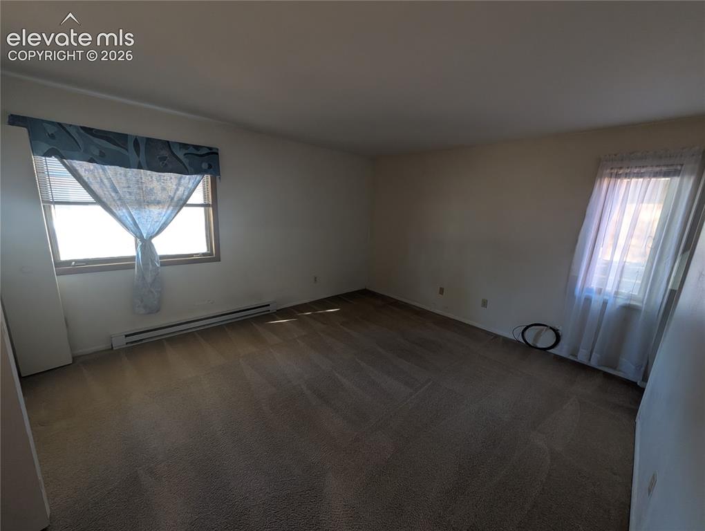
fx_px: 245
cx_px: 352
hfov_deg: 110.5
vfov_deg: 94.6
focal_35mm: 12
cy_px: 266
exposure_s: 1/120
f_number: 1.7
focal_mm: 2.02
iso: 275
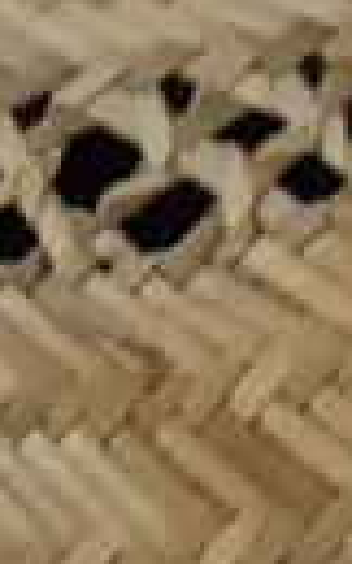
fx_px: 4369
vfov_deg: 7.1
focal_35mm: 284
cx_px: 61
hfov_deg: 4.6
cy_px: 1204
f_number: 4.5
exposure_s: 1/25
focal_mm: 17
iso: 3200
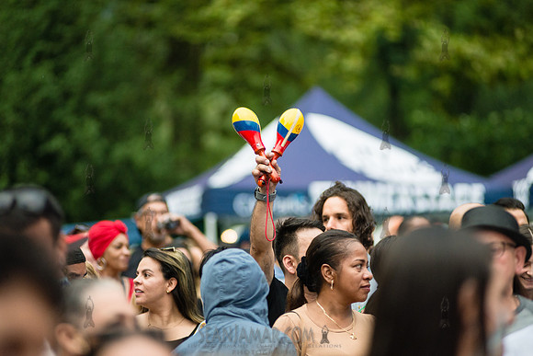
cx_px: 266
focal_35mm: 200
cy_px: 178
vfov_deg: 6.9
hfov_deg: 10.3
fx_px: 2962
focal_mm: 200
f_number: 3.5
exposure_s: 1/640
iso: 2000
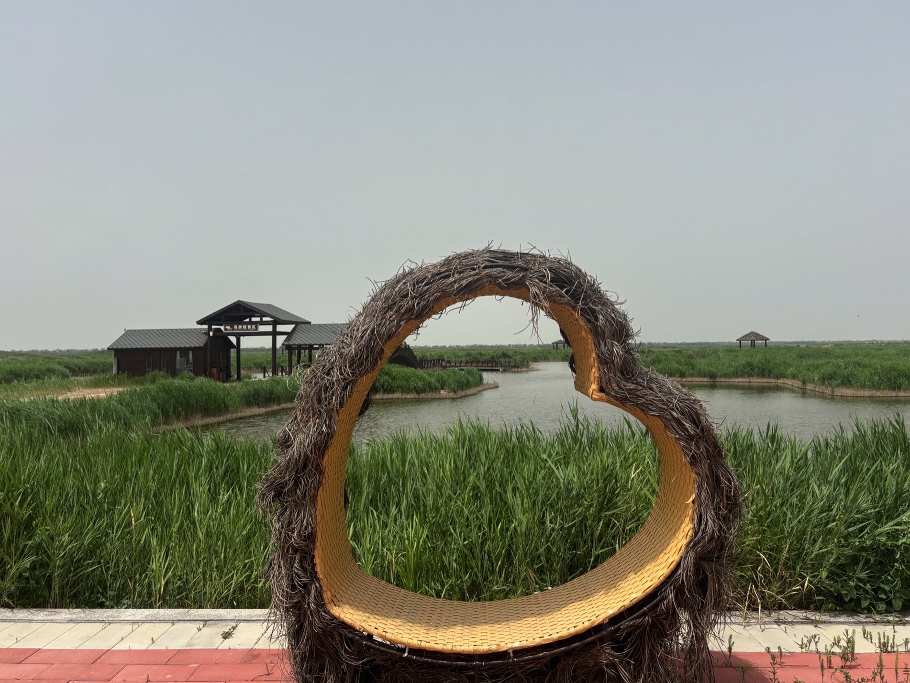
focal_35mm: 28
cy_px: 340
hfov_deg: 63.4
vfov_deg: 49.8
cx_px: 444
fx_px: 736
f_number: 1.6
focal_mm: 5.96
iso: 50
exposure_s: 1/4425
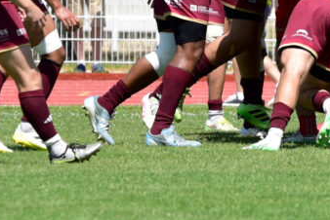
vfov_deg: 2.9
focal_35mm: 473
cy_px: 0
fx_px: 4339
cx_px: 350
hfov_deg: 4.3
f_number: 4.5
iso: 200
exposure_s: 1/1250
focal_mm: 200
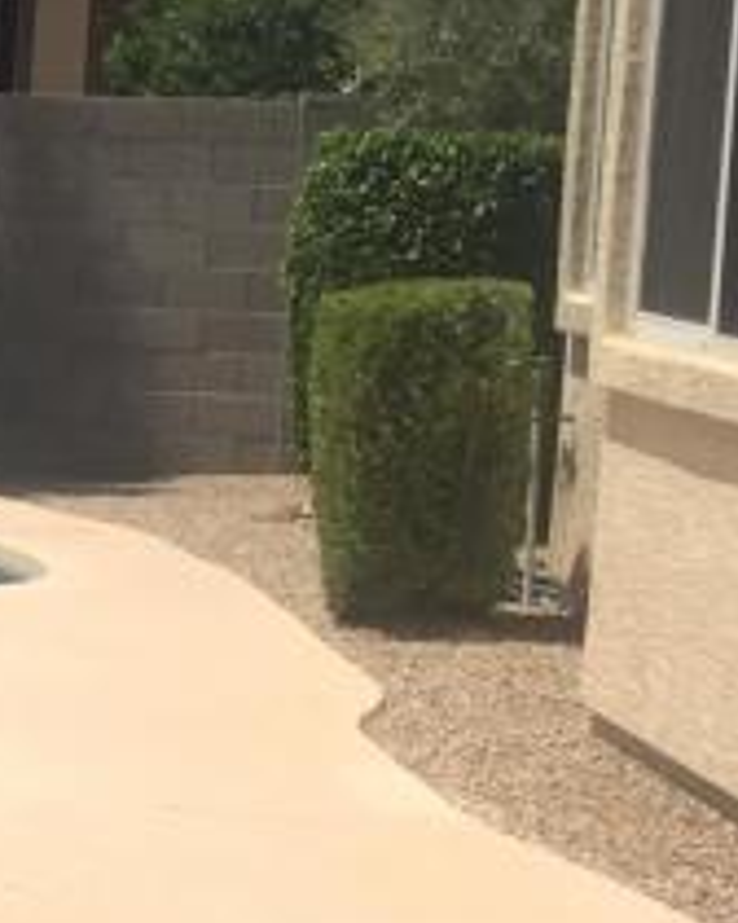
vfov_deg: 14.0
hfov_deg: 9.6
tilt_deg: -6.4
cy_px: 483
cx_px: -1155
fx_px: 3768
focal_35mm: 138
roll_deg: -2.3
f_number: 2.2
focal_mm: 4.15
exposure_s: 1/2326
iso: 32
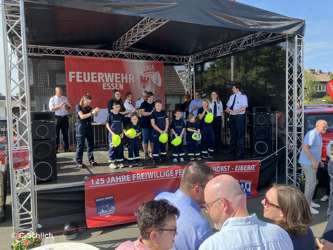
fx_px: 269
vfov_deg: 49.8
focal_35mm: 28
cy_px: 125
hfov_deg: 63.4
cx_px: 166
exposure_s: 1/600
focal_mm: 3.99
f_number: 1.8
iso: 32
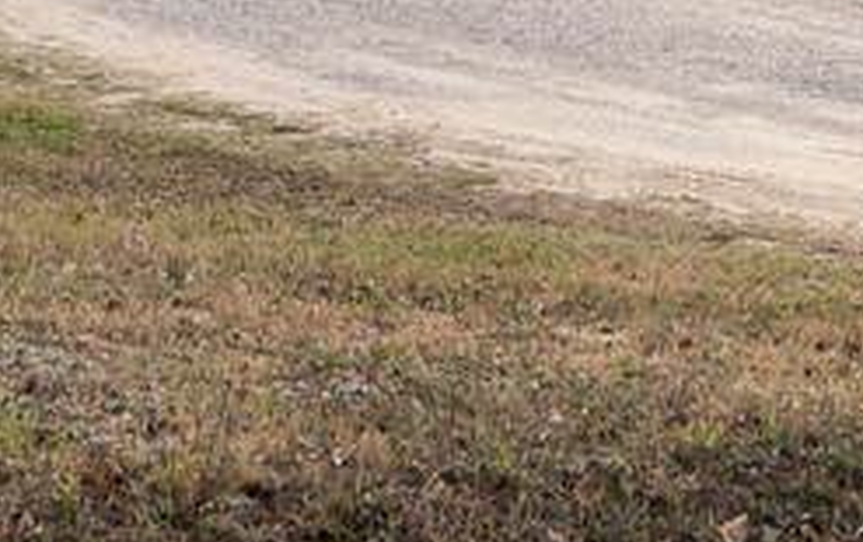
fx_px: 4074
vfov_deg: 7.4
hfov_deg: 12.1
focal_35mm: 173
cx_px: 496
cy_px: -407
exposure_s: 1/100
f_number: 4
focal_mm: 41
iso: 100
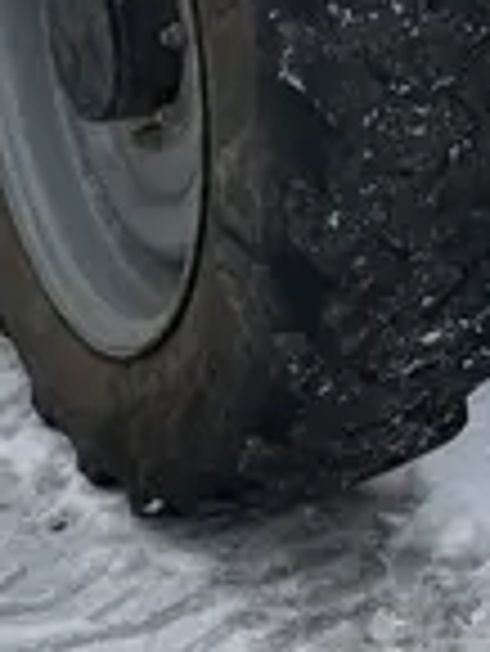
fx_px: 2469
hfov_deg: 10.5
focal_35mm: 131
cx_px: 967
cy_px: -52
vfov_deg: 14.7
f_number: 1.6
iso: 32
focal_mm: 4.2
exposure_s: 1/456
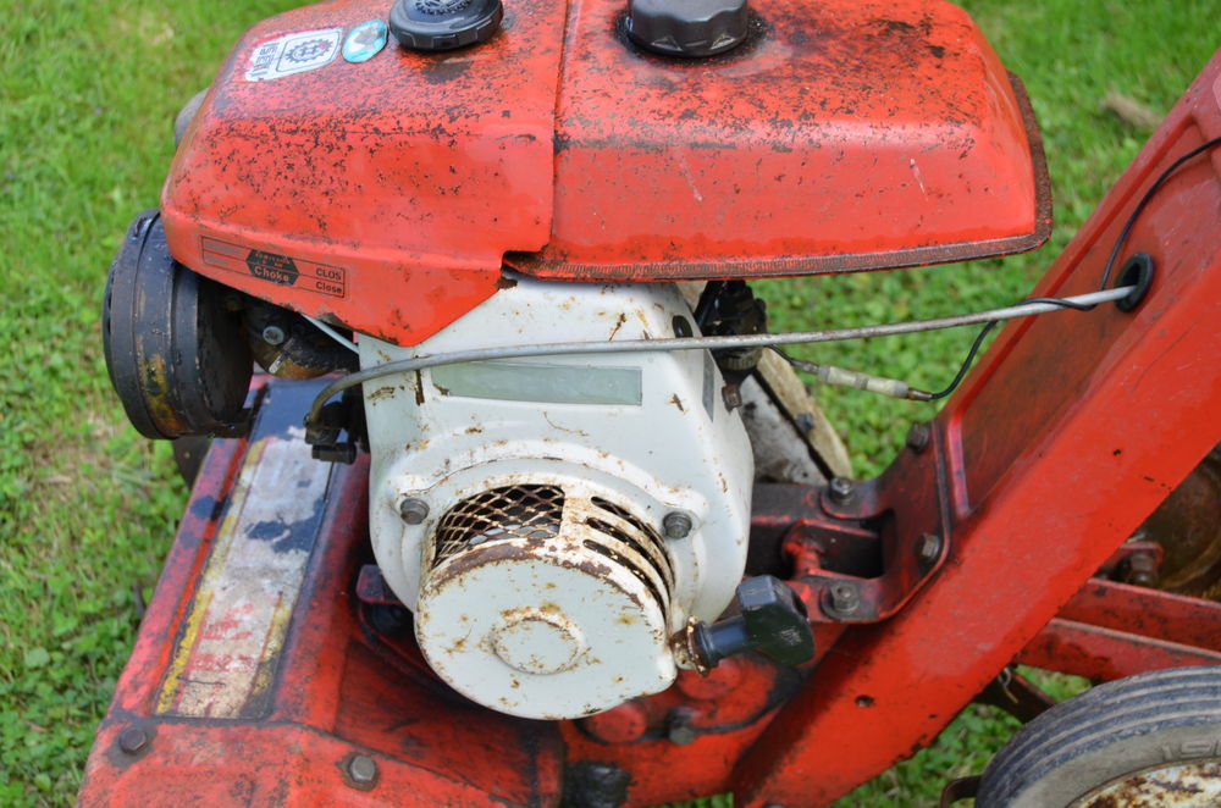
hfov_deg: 39.0
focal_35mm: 51
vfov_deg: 26.4
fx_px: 1726
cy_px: 404
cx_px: 610
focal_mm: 34
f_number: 6.3
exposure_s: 1/80
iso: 100
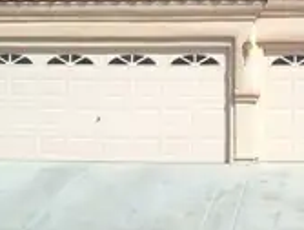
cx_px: 260
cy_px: 2
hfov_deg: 22.3
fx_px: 757
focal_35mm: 86
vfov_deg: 16.9
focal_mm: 6
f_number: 4.8
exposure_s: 1/1370
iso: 80
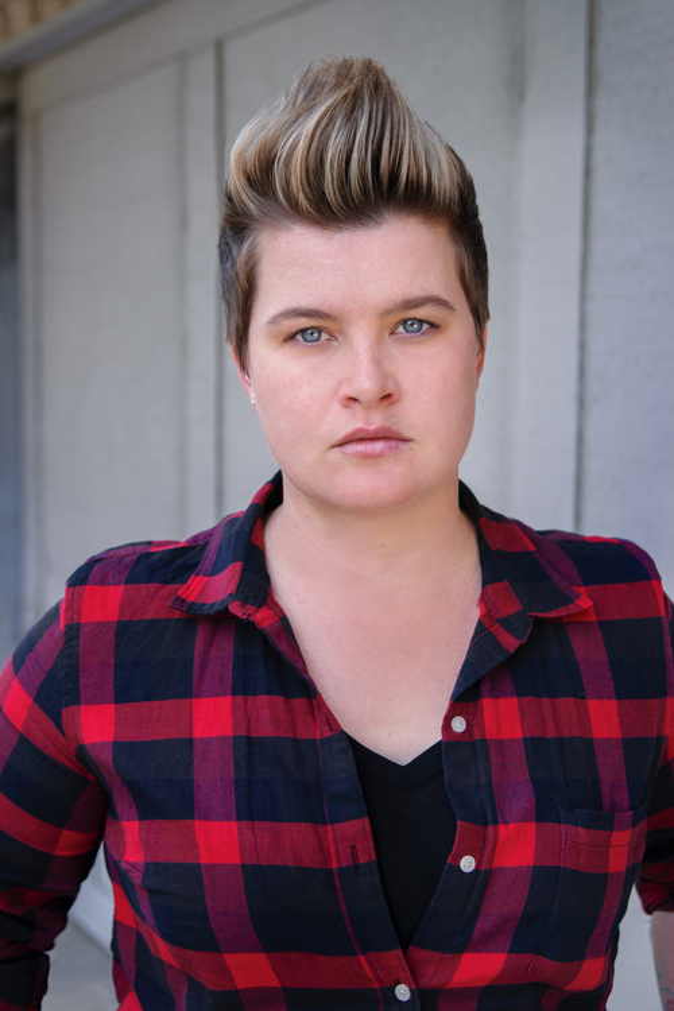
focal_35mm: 54
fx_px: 1516
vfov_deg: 36.9
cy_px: 506
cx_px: 337
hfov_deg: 25.1
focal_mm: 36
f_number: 3.5
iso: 400
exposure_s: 1/320
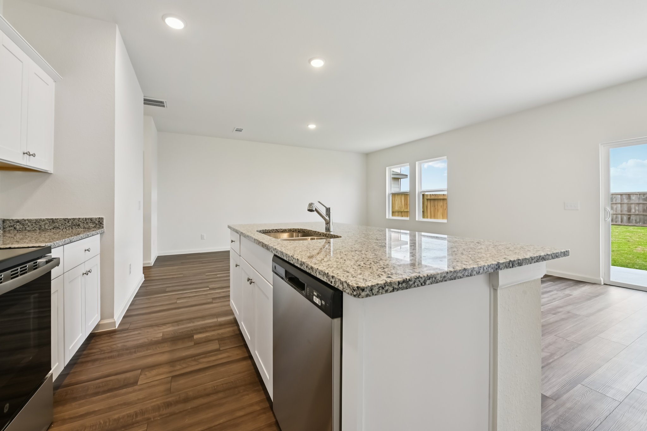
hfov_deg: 104.3
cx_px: 324
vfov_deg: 81.2
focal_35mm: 14
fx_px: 252
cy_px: 216
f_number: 8
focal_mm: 14
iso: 400
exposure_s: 1/30
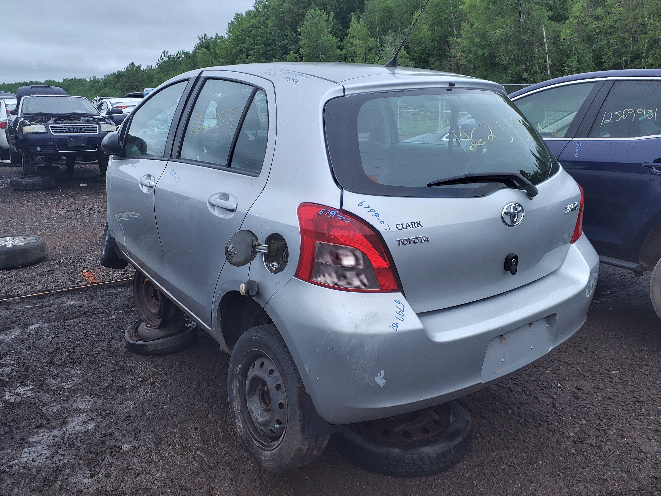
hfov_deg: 67.3
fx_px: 496
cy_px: 248
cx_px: 330
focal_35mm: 26
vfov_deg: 53.1
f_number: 1.9
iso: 40
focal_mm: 3.58
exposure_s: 1/137
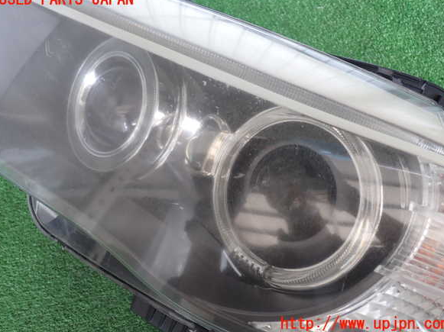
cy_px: 162
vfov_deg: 45.4
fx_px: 397
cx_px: 224
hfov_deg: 58.4
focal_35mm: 31
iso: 125
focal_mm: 5.4
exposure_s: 1/60
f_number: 2.3
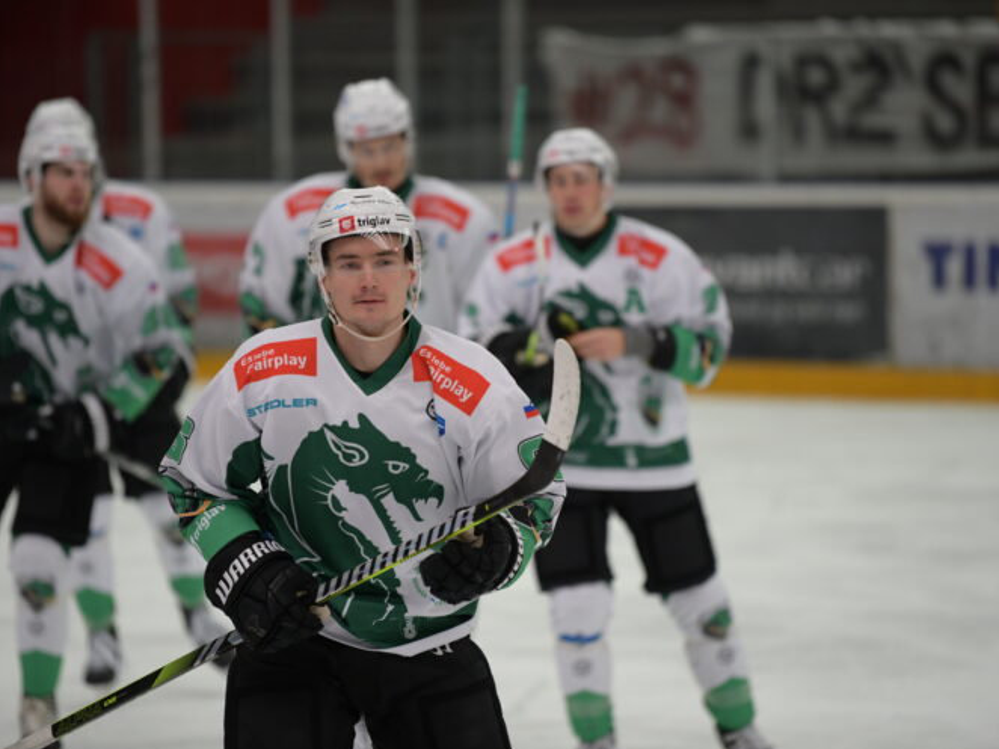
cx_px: 480
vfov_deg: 6.8
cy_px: 376
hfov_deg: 9.1
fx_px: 6289
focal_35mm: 218
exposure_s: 1/1000
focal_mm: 200
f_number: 2.8
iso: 1000
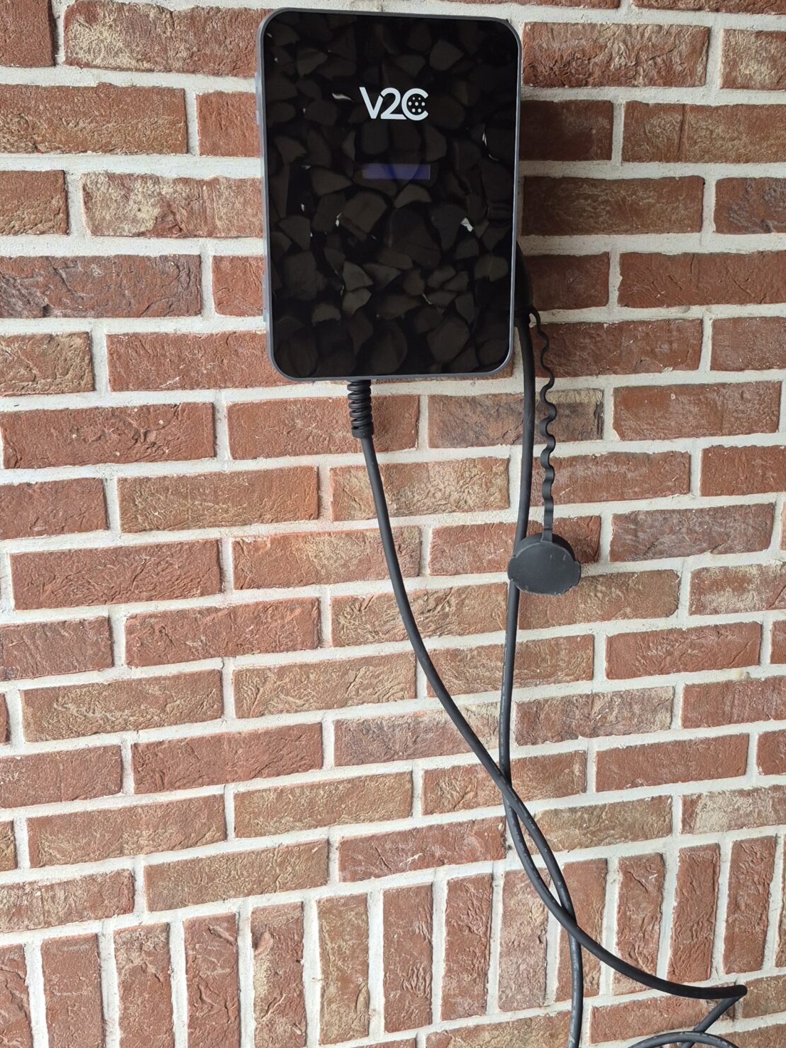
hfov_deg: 35.6
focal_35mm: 40
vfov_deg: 46.7
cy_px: 457
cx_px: 522
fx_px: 1211
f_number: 1.8
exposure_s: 1/180
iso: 160
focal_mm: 5.4
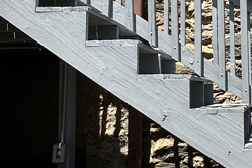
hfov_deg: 26.1
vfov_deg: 18.1
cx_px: 228
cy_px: 50
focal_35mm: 75
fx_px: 525
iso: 40
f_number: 2.2
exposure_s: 1/1171
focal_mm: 2.22
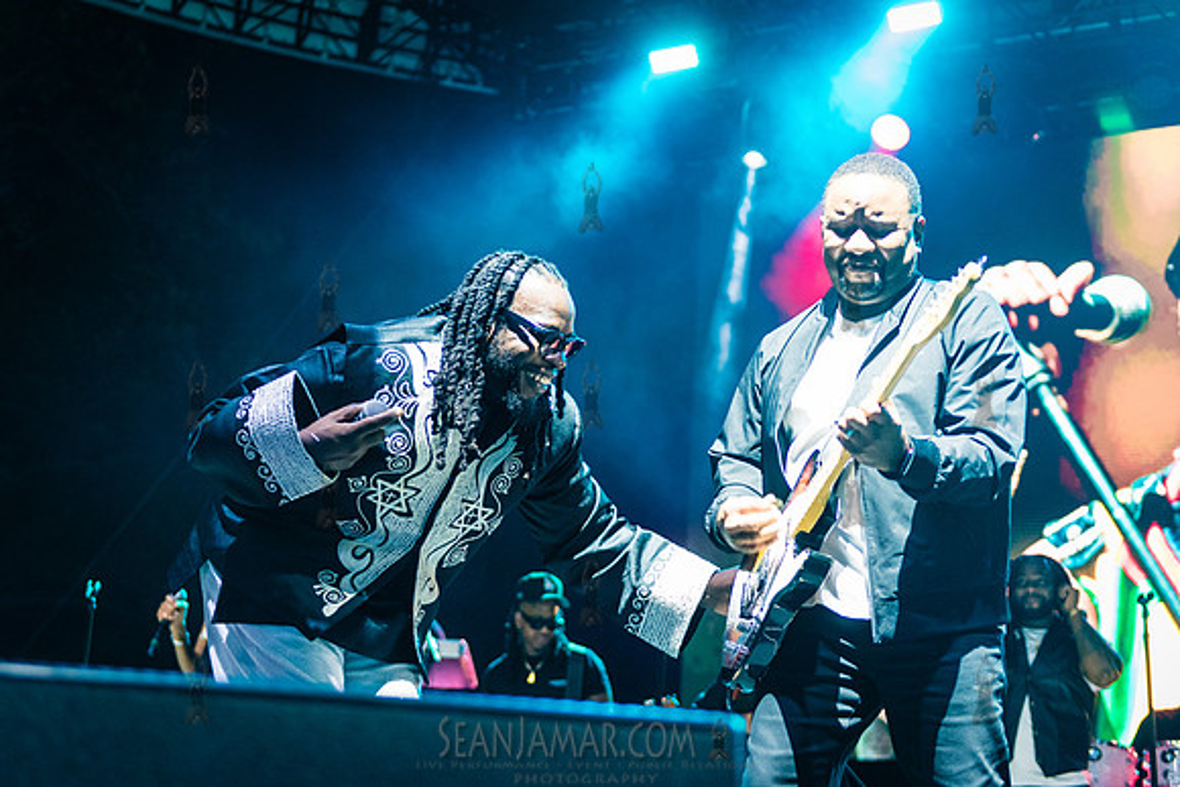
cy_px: 384
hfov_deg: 36.0
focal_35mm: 55
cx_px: 563
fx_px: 1816
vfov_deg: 24.5
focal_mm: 50
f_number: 2.8
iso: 3200
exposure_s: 1/250
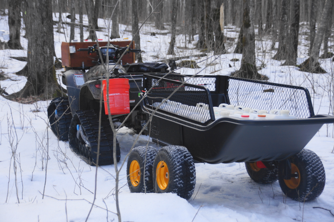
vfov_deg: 22.6
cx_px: 167
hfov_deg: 33.4
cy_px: 111
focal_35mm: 60
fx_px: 556
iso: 160
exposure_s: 1/80
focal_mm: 40
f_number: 4.5
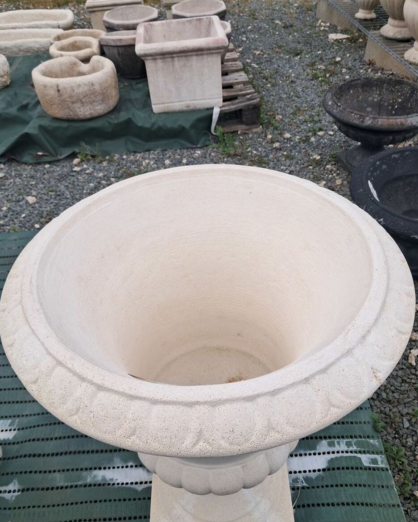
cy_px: 286
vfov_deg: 58.7
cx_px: 209
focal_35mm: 30
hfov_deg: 48.5
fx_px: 464
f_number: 1.8
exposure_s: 1/110
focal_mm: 4
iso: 50
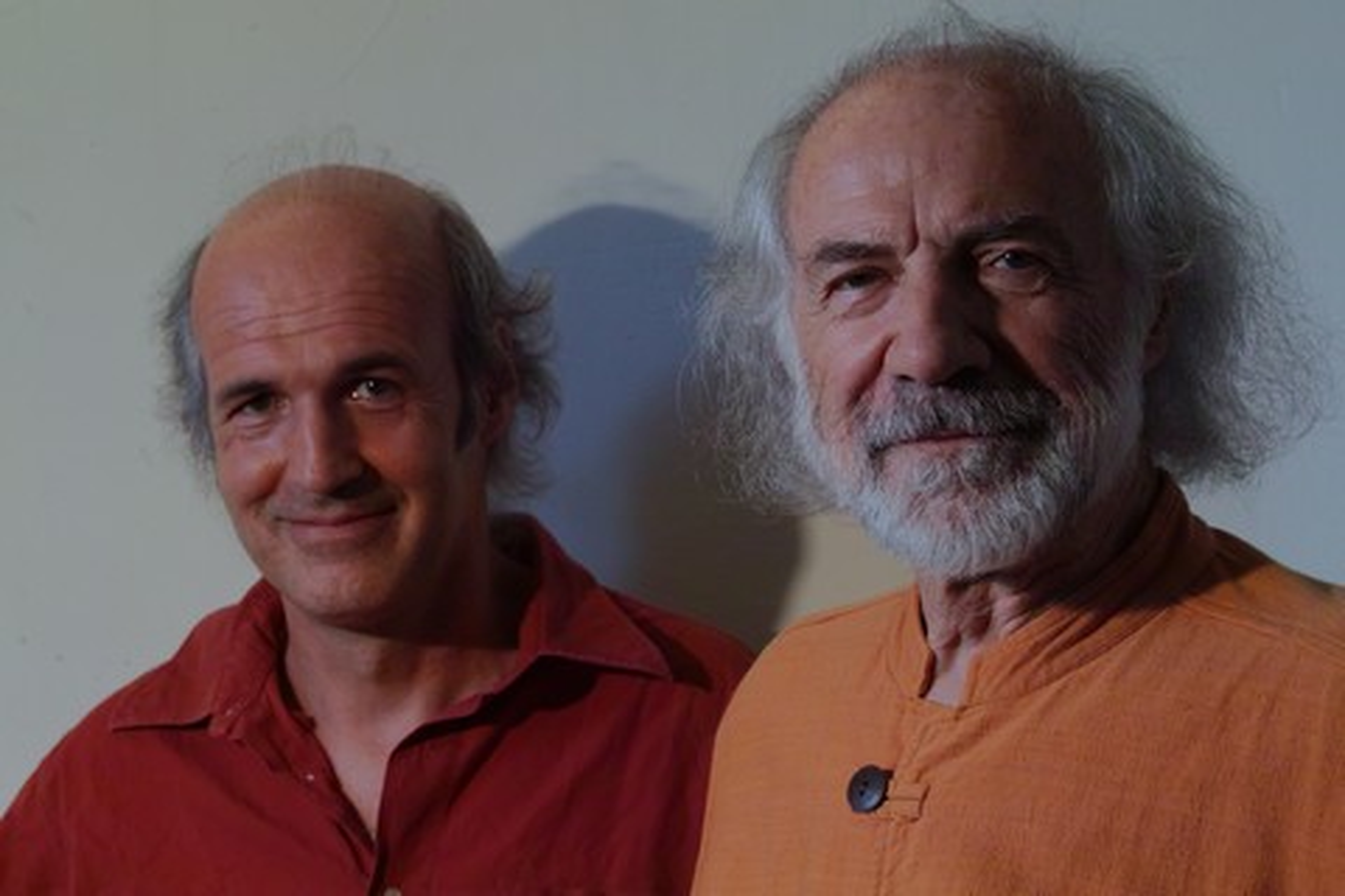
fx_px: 4091
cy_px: 448
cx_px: 672
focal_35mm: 110
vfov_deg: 12.5
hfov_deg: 18.7
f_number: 8
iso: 200
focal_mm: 73
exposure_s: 1/30
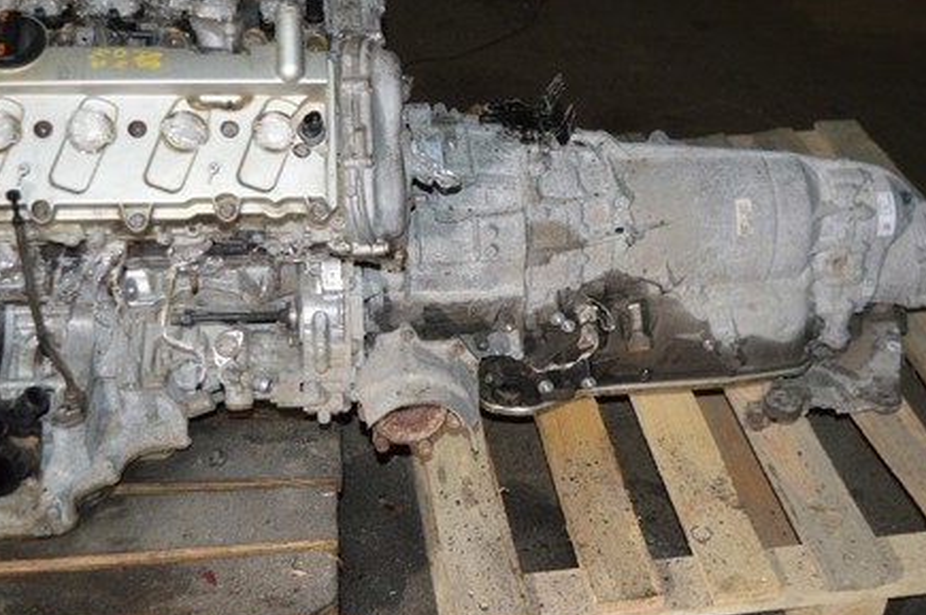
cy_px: 242
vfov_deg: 26.5
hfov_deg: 39.1
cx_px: 466
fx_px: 1304
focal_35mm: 51
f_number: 3.8
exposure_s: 1/60
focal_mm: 23
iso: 560
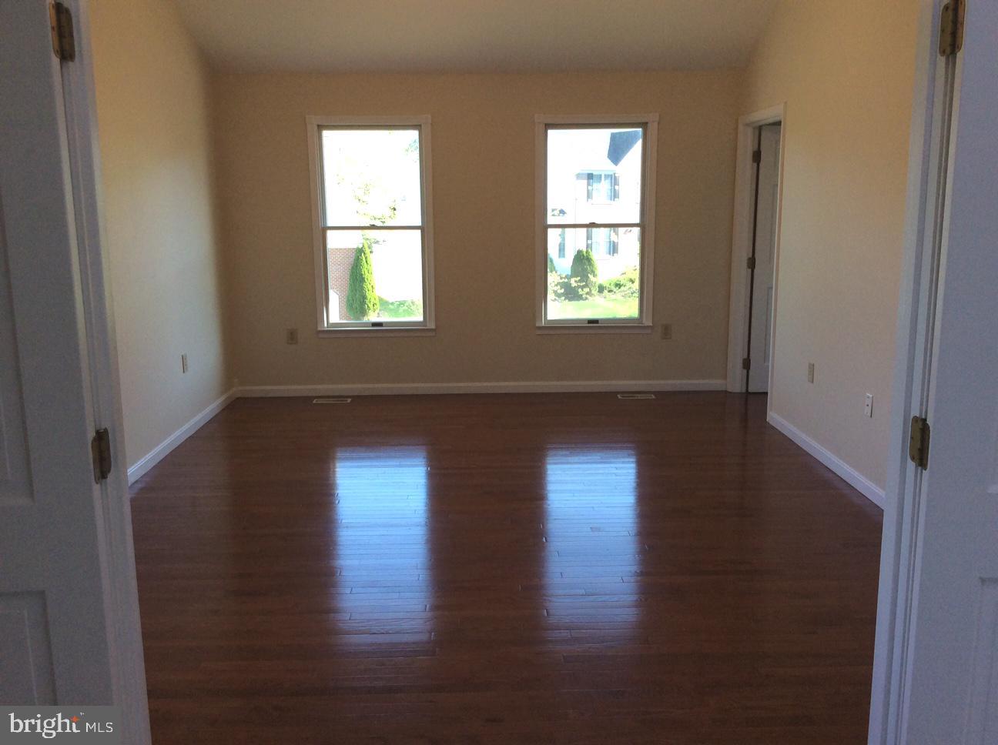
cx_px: 499
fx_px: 921
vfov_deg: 44.1
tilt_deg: -11.7
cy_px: 372
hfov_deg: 56.9
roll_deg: +0.9
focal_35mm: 32
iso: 64
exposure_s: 1/120
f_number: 2.4
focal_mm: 3.3
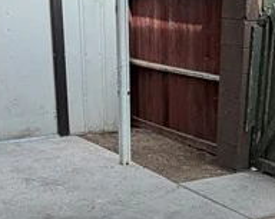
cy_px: 235
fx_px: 593
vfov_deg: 20.1
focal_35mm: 73
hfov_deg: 25.7
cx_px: 213
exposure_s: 1/502
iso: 64
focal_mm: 2.22
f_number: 2.2
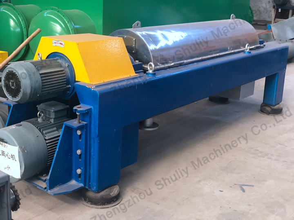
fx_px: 442
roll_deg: -2.7
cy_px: 110
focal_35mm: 52
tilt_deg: -14.9
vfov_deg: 28.0
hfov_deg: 36.8
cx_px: 147
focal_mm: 6
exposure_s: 1/60
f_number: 2.4
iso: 125
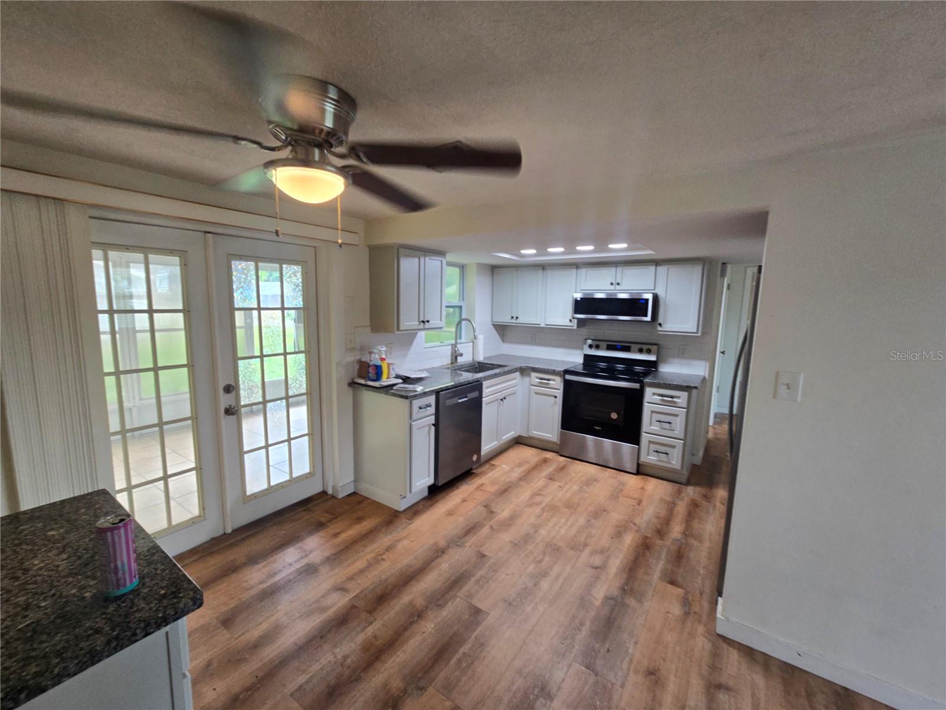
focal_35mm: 13
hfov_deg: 106.2
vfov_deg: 89.9
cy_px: 355
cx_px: 473
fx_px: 355
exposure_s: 1/60
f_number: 2.2
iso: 100
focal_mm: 2.2
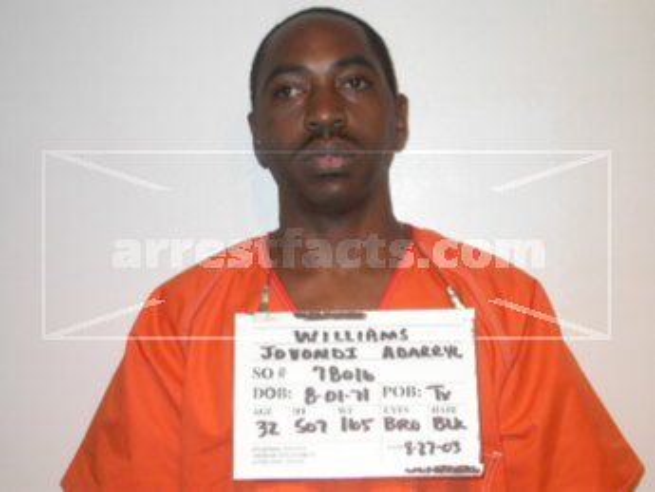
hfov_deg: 29.8
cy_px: 246
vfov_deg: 22.6
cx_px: 328
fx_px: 1230
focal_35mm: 65
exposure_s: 1/60.3
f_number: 3.2
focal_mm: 13.6
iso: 100
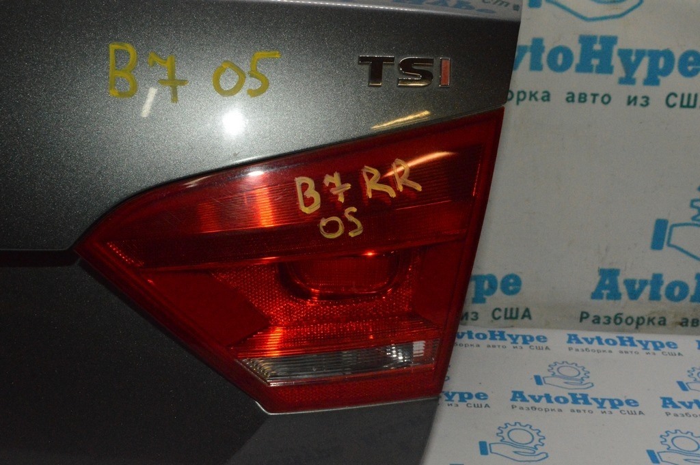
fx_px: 729
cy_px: 232
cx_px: 350
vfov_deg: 35.4
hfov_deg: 51.3
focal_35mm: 38
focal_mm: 25
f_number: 16
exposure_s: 1/200
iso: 6400
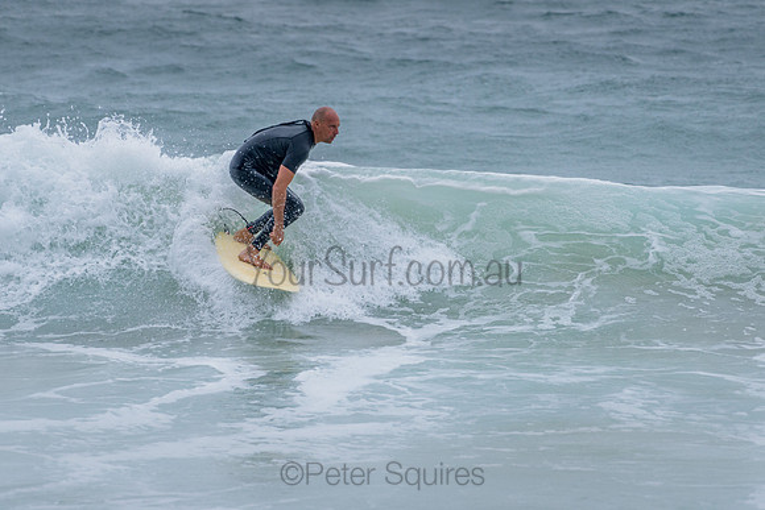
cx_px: 375
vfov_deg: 2.2
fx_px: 13029
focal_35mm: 613
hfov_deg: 3.4
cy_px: 234
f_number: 5.6
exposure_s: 1/2000
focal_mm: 500
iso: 800
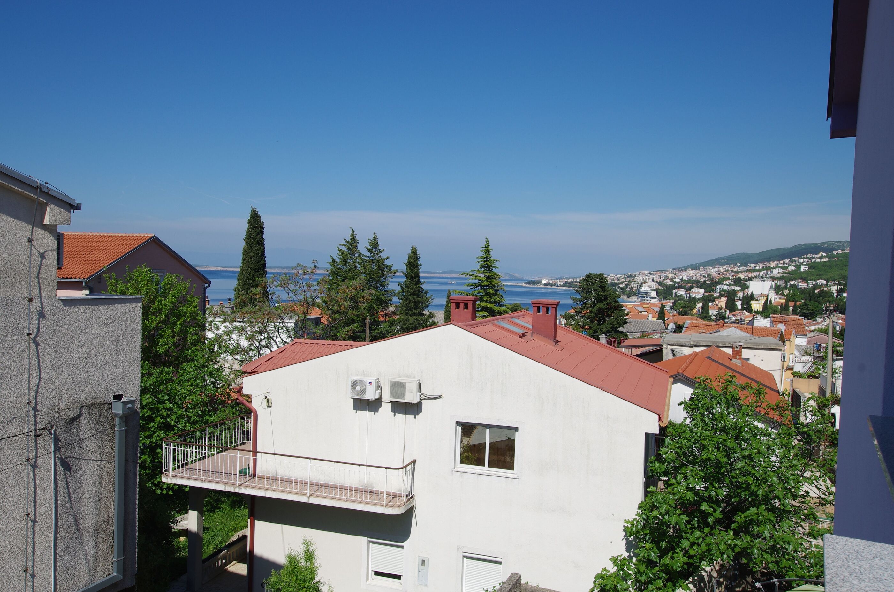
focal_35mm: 30
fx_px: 744
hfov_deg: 62.0
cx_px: 447
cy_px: 296
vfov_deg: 43.4
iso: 100
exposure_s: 1/160
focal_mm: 20
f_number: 11
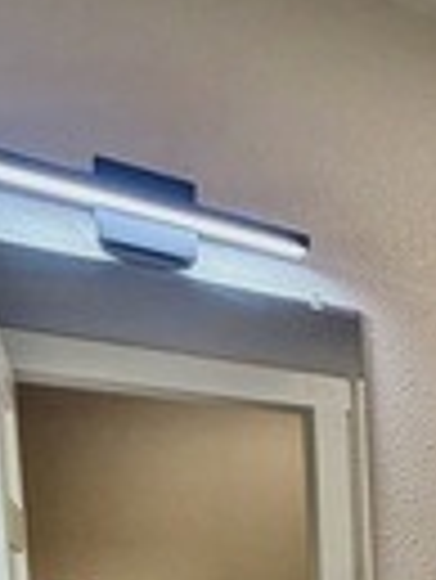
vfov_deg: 30.9
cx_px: 764
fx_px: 872
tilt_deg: -6.0
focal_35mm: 52
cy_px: 701
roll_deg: -0.2
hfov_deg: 20.6
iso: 250
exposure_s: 1/120
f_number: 2.2
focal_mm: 2.22
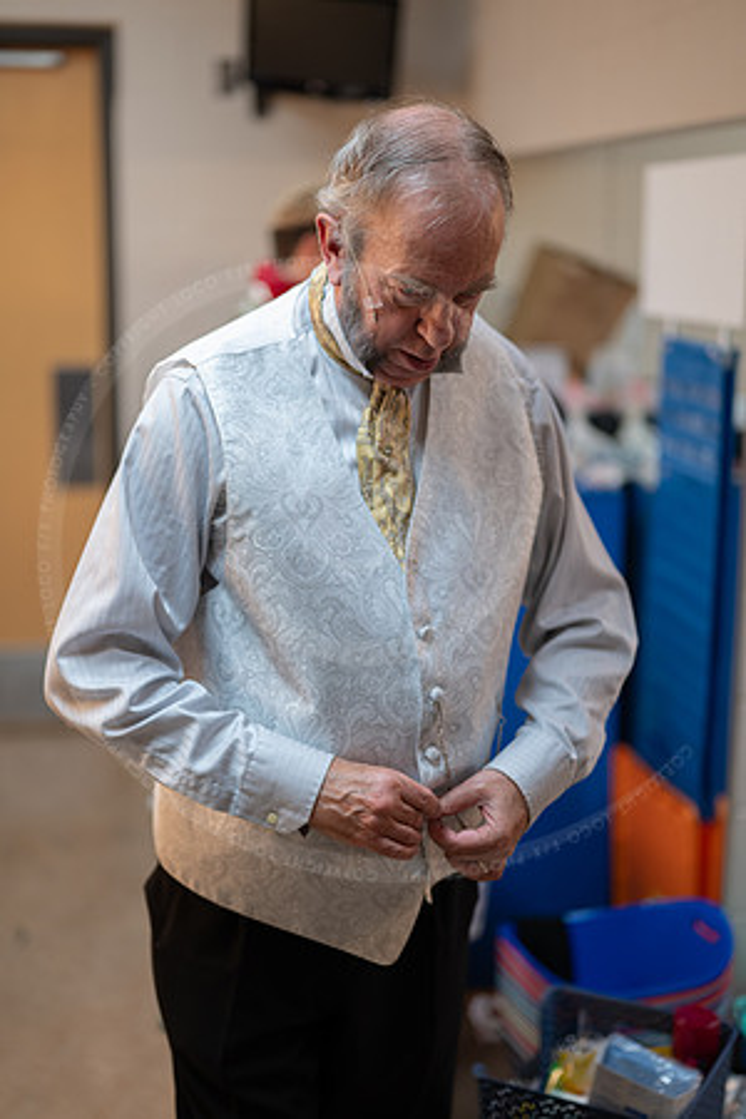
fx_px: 1554
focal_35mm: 50
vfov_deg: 39.6
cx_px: 373
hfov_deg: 27.0
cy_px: 560
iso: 500
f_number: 1.3
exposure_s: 1/400
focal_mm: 50
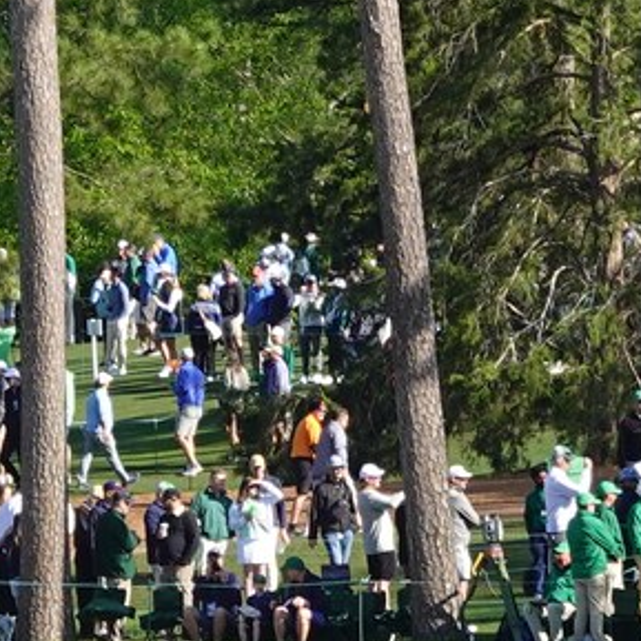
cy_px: 491
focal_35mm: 652
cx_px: 173
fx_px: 13659
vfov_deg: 2.7
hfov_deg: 2.7
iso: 100
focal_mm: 40.37
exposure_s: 1/200
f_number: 5.6
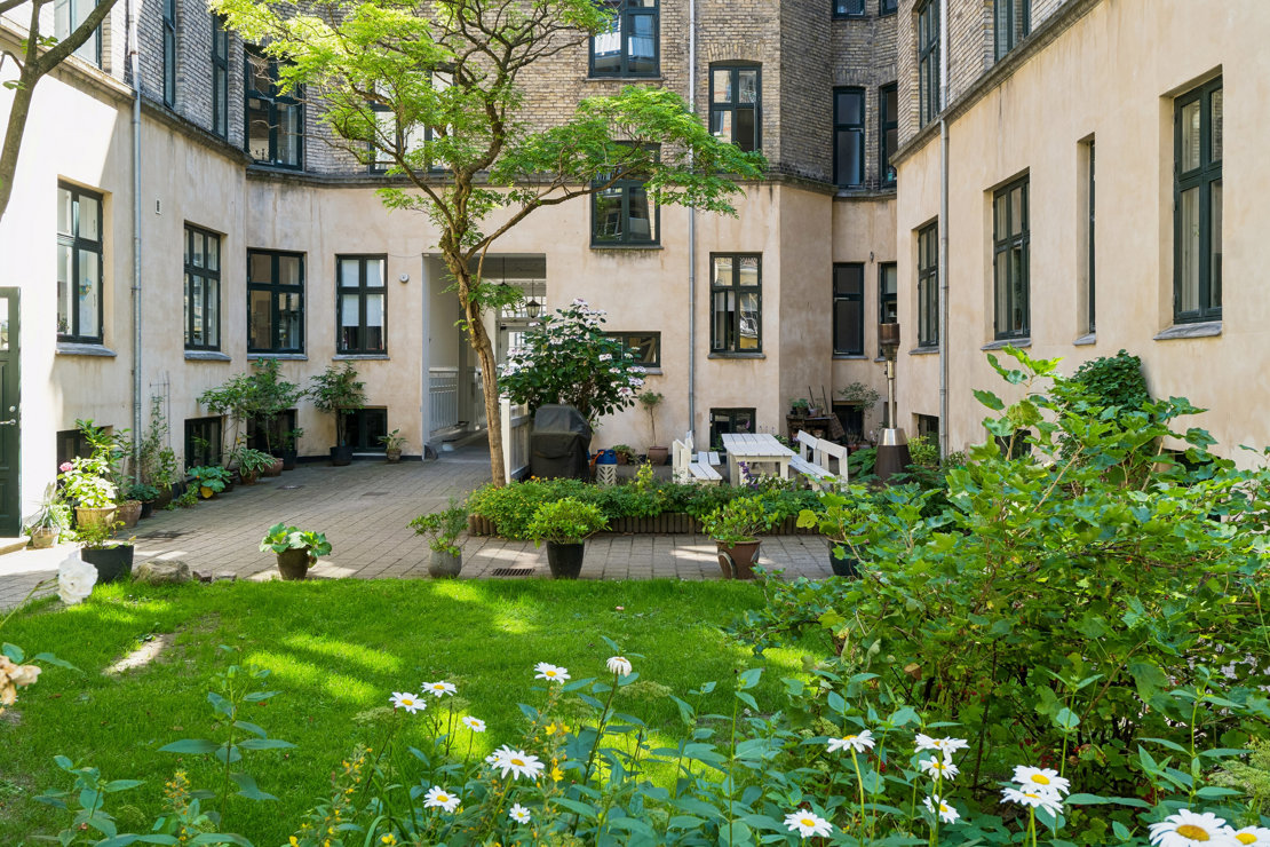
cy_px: 424
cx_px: 635
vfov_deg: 43.6
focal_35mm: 30
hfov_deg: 61.9
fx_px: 1058
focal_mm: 20
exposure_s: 1/50
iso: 200
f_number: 8
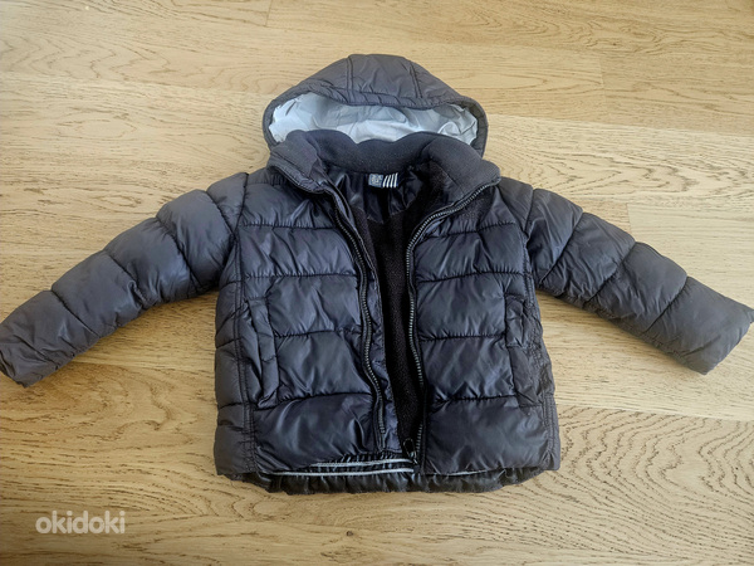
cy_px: 283
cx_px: 377
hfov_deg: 73.9
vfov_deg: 58.9
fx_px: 501
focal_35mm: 23
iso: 640
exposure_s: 1/50
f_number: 1.8
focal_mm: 5.4
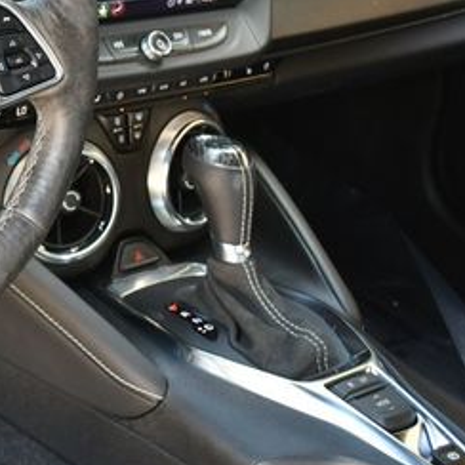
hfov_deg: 16.8
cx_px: -133
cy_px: 101
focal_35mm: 98
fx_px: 1489
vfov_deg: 17.6
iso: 800
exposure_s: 1/125
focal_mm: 22
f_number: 4
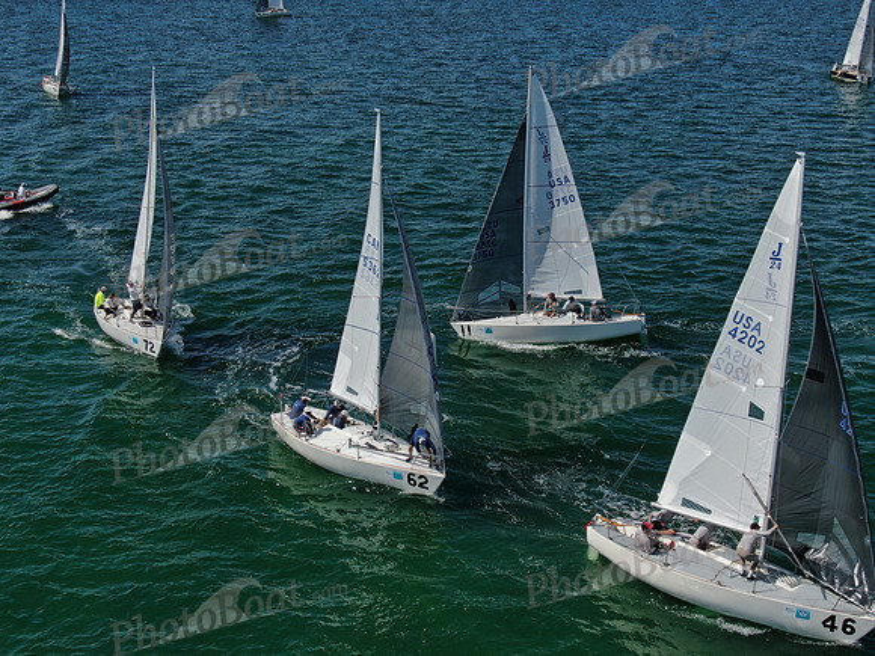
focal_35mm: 47
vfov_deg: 30.9
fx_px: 1188
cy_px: 328
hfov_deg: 40.4
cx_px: 438
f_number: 3.8
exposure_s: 1/1600
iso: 100
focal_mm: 8.42
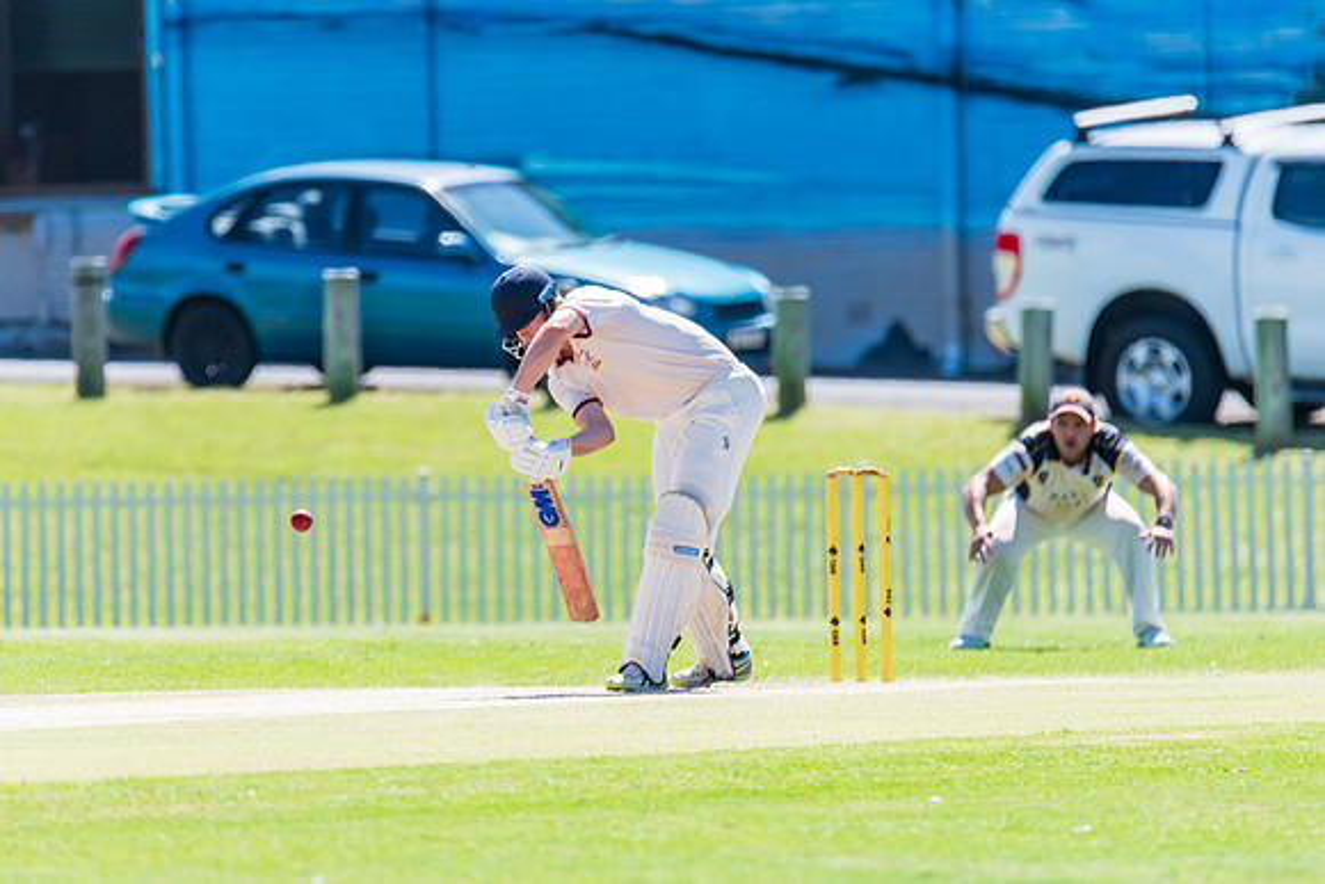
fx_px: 25748
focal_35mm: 699
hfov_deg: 2.9
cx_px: 553
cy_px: 369
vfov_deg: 2.0
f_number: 6.3
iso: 640
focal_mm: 600
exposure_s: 1/2000
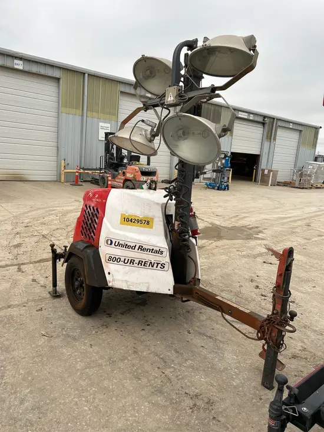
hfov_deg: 53.1
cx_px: 162
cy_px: 216
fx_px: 324
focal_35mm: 26
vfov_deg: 67.3
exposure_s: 1/658
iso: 50
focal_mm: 5.7
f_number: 1.5
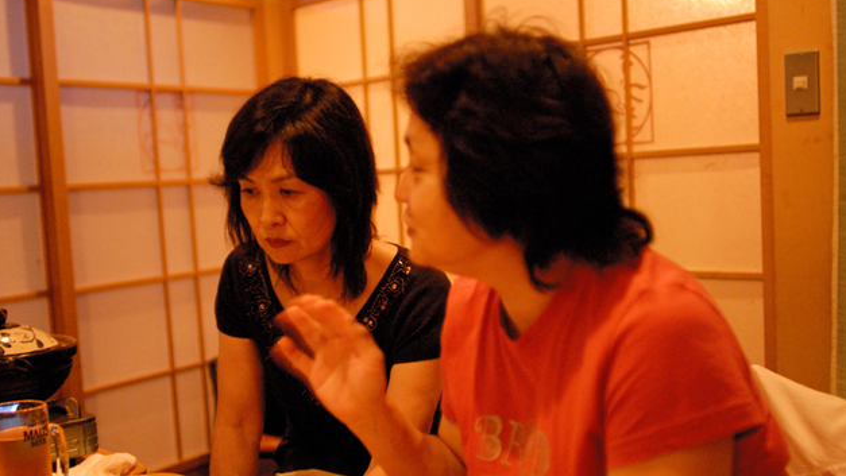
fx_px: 1010
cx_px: 422
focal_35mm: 45
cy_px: 269
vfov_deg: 26.5
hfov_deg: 45.5
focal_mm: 28
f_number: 1.4
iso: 1600
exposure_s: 1/20
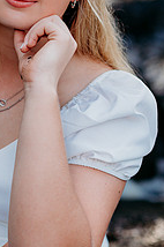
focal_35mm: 179
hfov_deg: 7.6
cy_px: 46
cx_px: 10
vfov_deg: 11.5
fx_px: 1227
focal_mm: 85
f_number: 2.8
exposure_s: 1/125
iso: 400
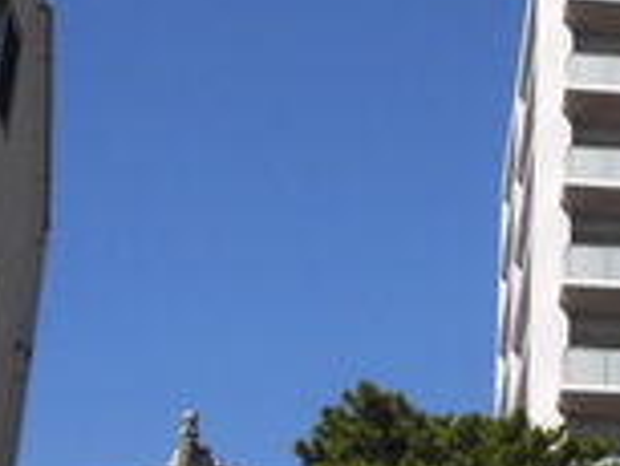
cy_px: 249
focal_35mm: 104
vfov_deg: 14.2
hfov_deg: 17.9
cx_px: 758
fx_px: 1864
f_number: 9.3
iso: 100
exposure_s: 1/200
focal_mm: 6.77
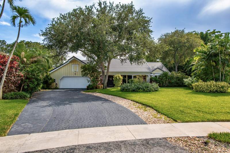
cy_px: 76
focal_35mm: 21
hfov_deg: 81.2
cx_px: 115
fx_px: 134
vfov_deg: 59.5
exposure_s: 1/250
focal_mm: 14
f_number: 8
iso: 200
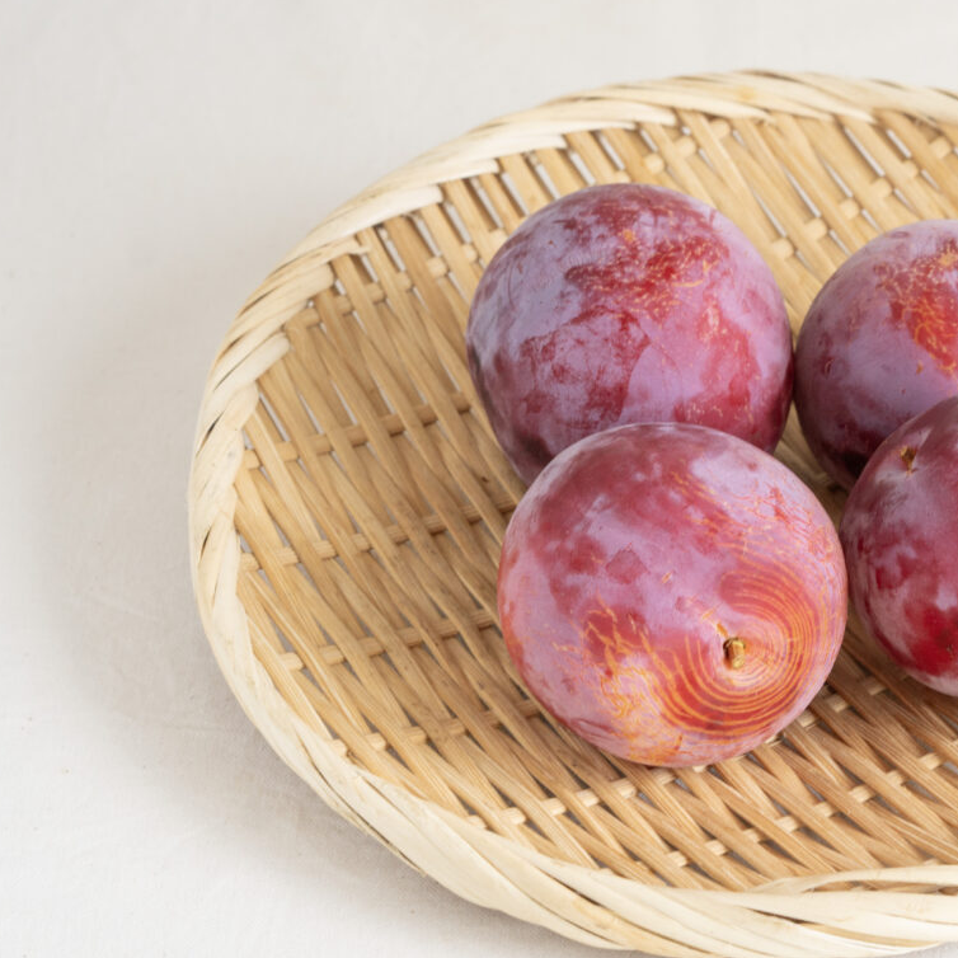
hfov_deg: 14.1
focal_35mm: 123
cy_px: 522
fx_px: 3843
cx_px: 789
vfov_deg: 14.2
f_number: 8
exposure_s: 1/25
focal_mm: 55
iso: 250
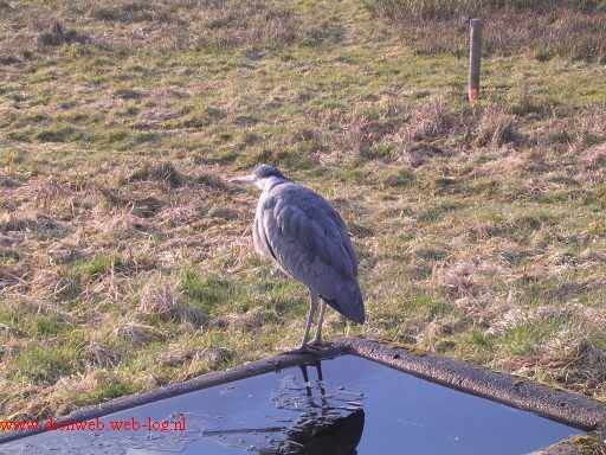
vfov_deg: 12.9
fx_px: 2013
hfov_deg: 17.1
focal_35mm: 115
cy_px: 228
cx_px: 303
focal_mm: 17.4
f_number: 4.9
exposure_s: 1/76.1
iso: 100
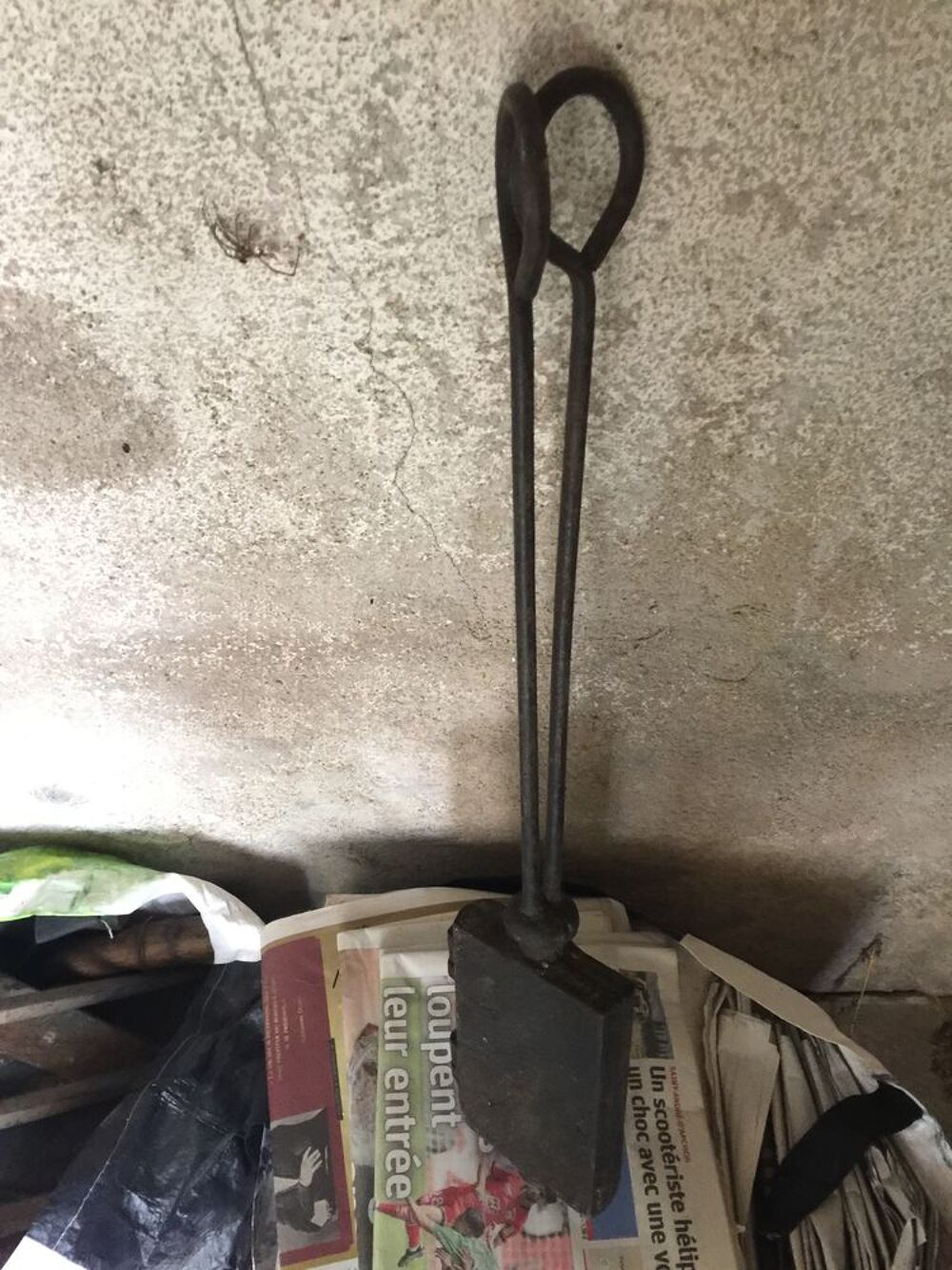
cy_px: 635
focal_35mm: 29
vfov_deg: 61.7
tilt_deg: -54.2
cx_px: 476
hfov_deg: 48.2
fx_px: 1063
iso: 100
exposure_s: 1/10
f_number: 2.2
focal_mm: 4.15
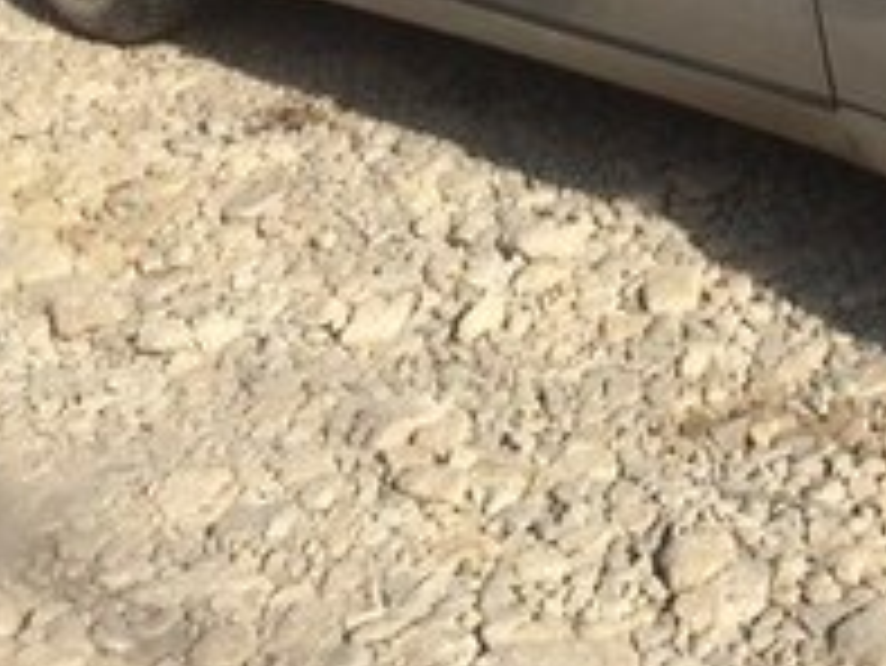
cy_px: -277
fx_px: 2484
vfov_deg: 14.4
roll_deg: +5.2
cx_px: 926
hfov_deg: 19.5
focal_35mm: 97
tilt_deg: -13.2
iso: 32
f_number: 2.2
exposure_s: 1/1580
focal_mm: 4.15
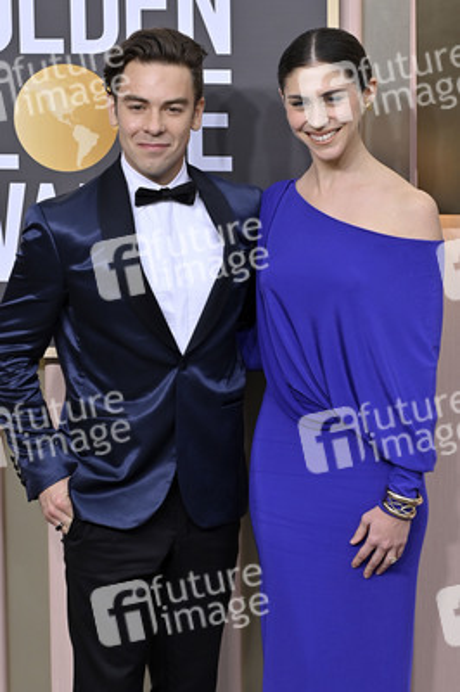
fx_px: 2150
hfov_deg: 12.2
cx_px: 230
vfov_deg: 18.3
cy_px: 346
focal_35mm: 112
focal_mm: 112
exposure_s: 1/640
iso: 800
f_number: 8
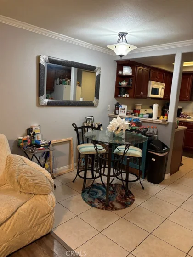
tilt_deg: -8.6
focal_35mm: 26
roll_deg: -3.5
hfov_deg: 53.1
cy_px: 128
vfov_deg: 67.3
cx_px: 96
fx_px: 193
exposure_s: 1/60
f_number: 1.6
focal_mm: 5.96
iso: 320
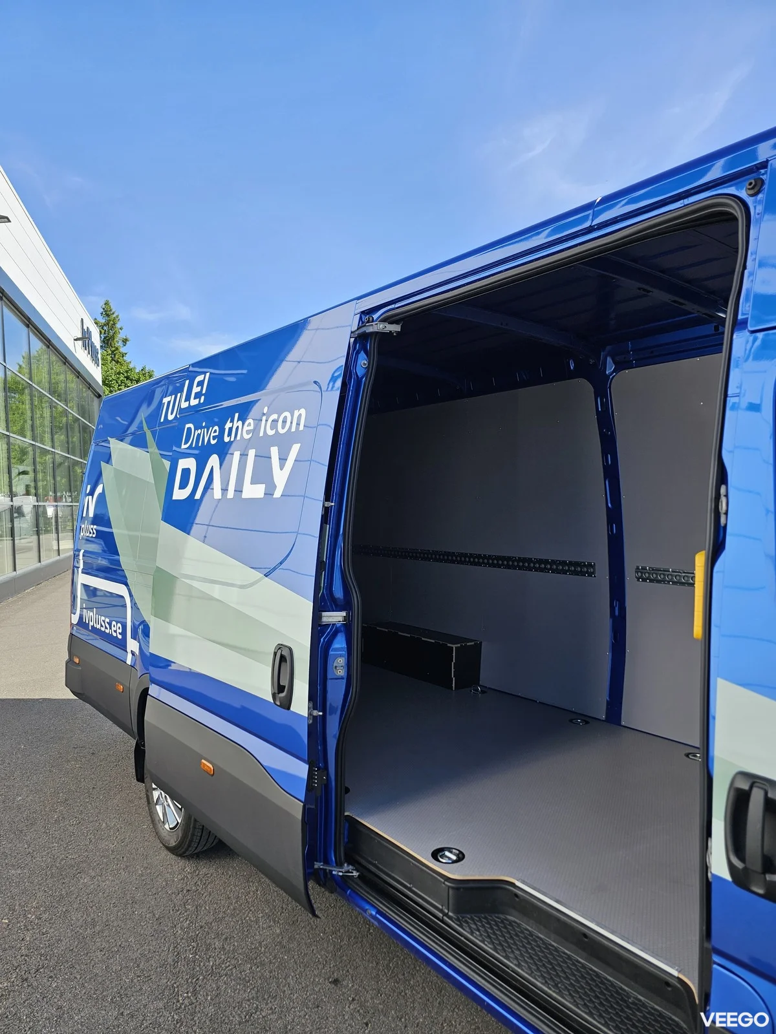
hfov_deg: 58.9
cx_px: 388
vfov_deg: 73.9
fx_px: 687
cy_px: 517
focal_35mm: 23
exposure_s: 1/335
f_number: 1.7
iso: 10
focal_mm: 6.3
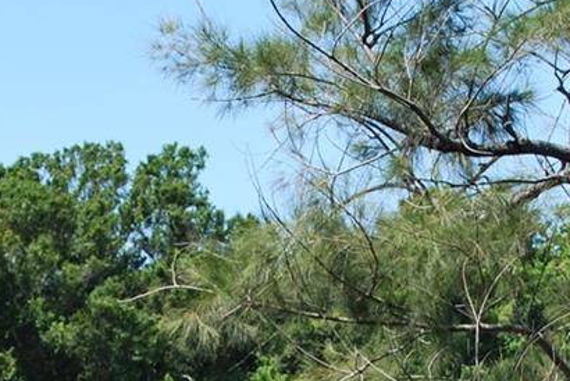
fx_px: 3707
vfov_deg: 5.9
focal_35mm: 234
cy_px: 438
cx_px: 60
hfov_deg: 8.8
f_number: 7.1
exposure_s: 1/200
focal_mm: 40
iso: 100
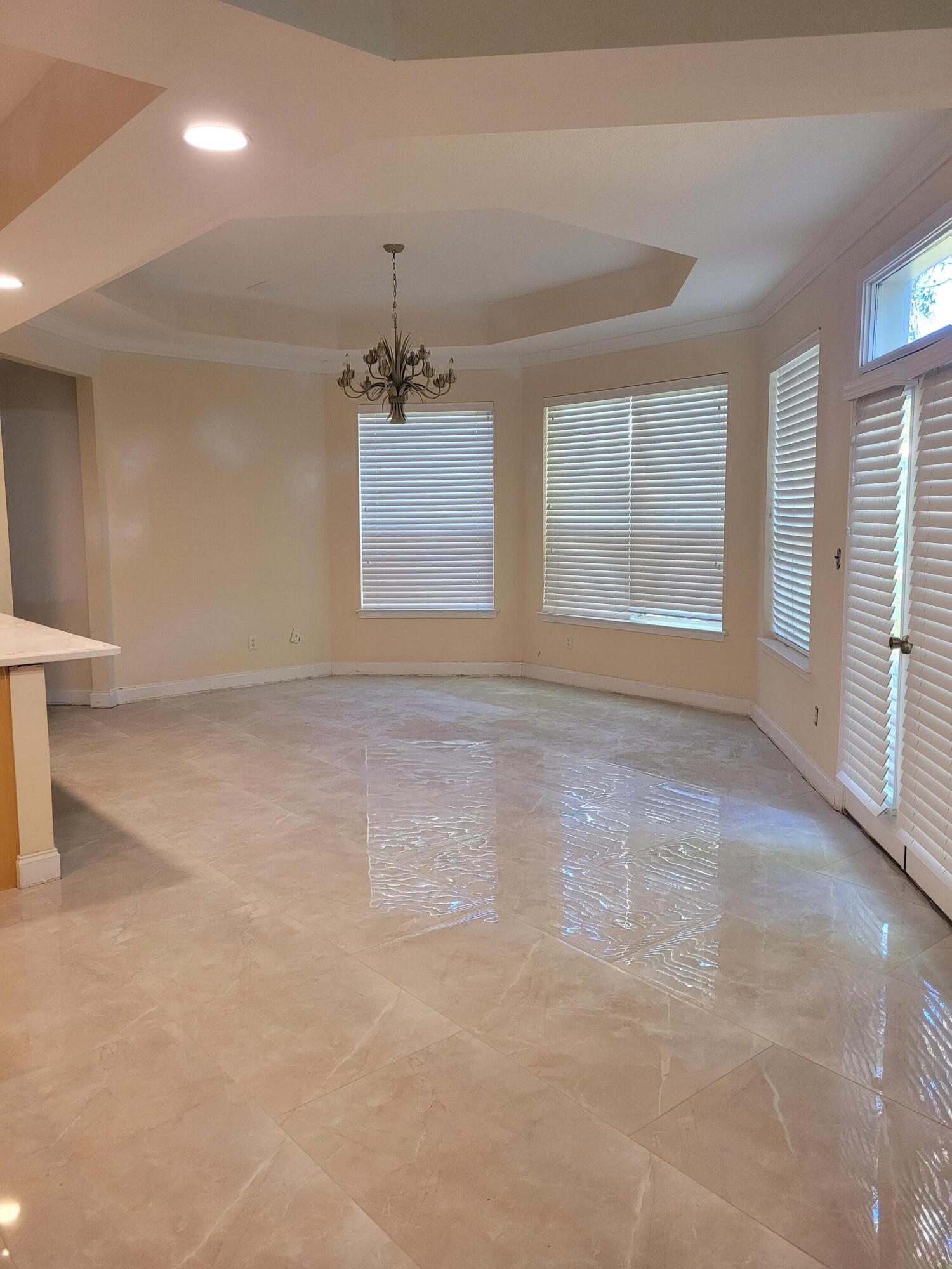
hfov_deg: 53.1
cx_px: 476
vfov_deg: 67.3
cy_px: 634
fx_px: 953
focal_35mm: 26
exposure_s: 1/119
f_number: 1.8
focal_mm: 5.4
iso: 320
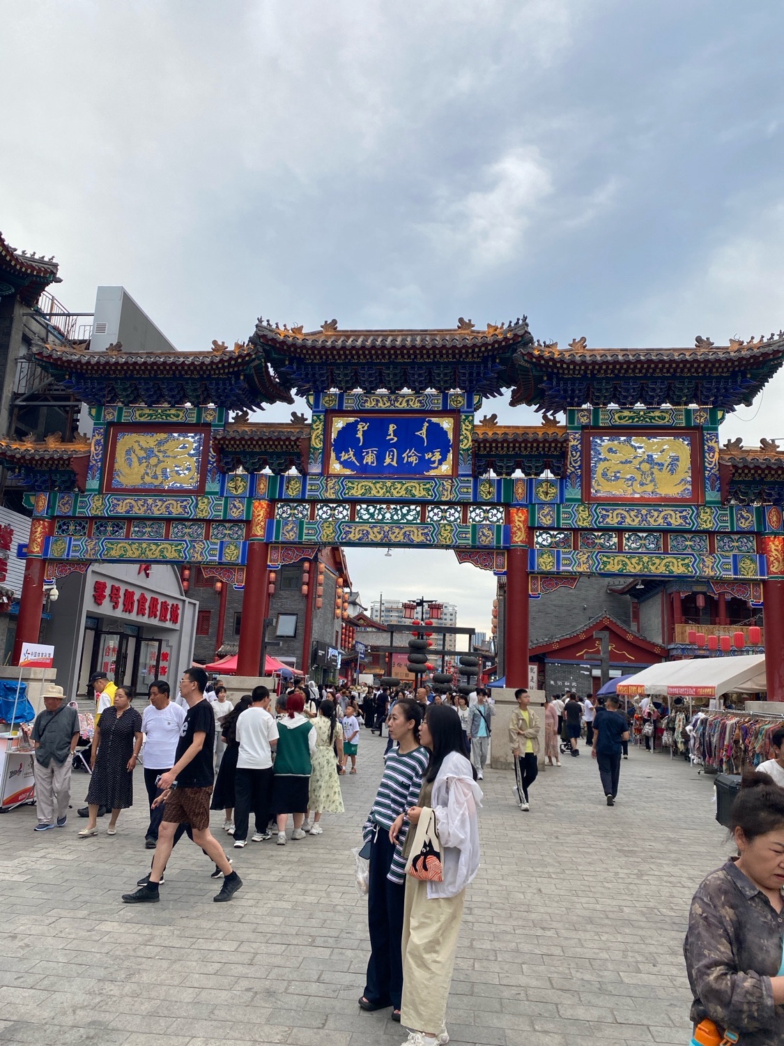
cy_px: 523
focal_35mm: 26
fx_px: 785
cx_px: 392
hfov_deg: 53.1
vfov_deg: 67.3
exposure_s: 1/499
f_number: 1.8
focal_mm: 4.25
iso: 32
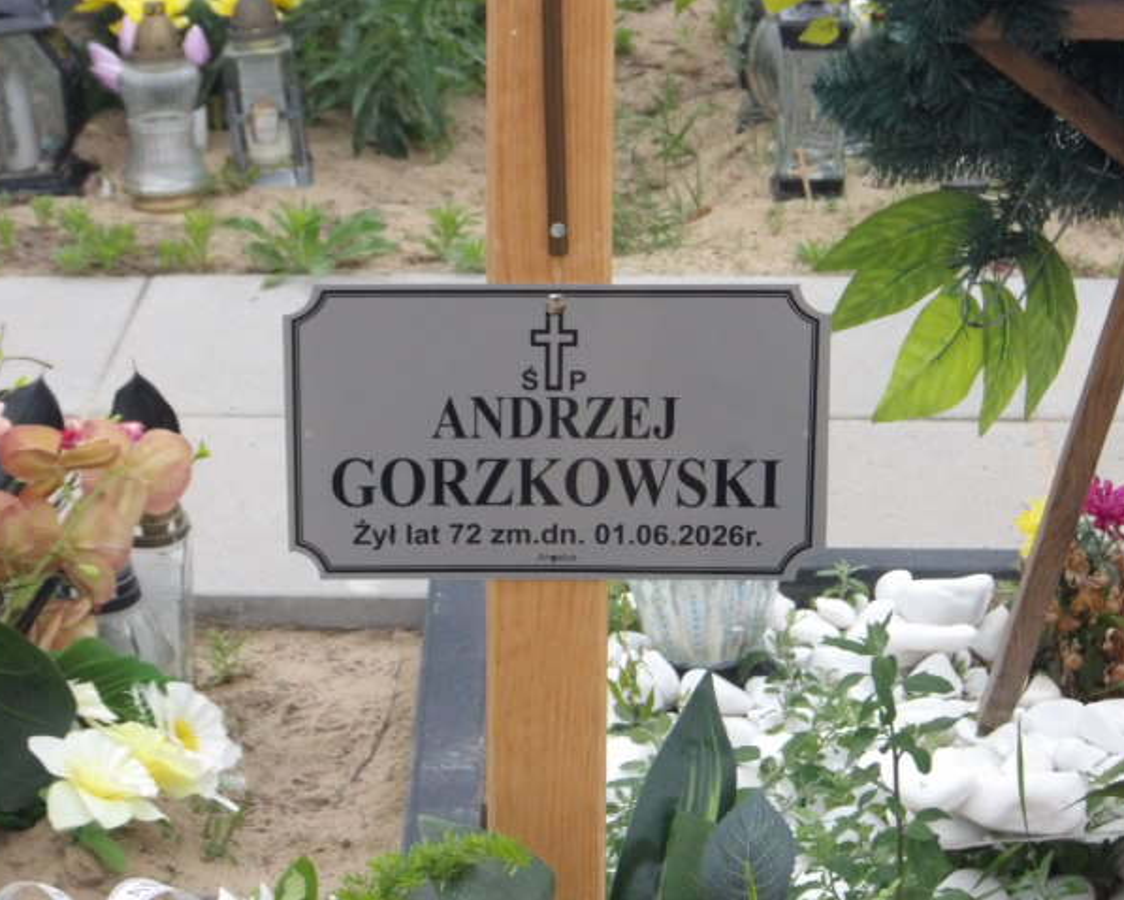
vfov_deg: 13.6
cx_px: 546
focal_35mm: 113
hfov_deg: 17.0
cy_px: 450
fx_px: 3760
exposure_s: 1/60
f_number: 23.2
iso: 919
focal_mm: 19.6
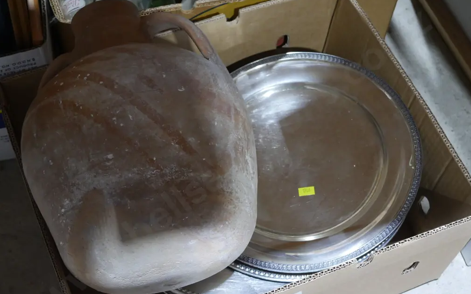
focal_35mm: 56
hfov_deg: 36.3
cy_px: 163
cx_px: 235
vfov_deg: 23.1
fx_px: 719
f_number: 5.3
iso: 1600
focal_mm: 26
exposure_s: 1/60
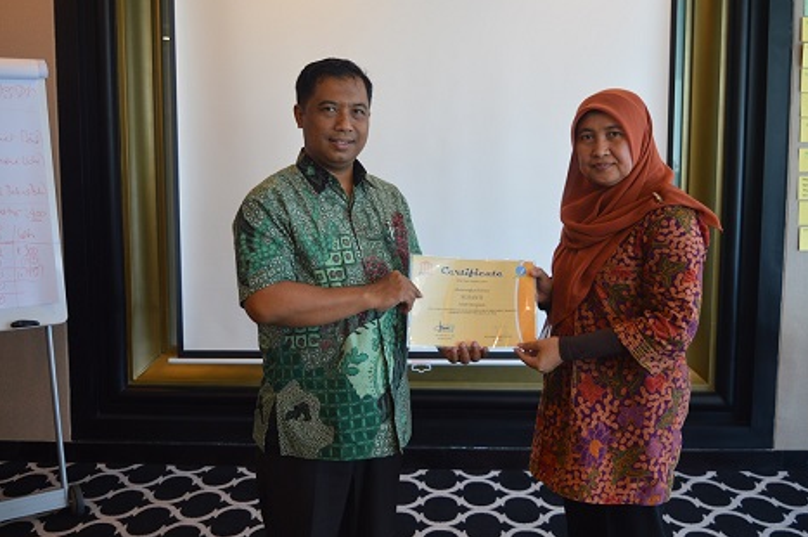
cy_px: 265
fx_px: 863
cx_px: 412
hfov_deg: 50.2
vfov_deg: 34.5
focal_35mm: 39
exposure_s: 1/25
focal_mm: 25
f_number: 4
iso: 400
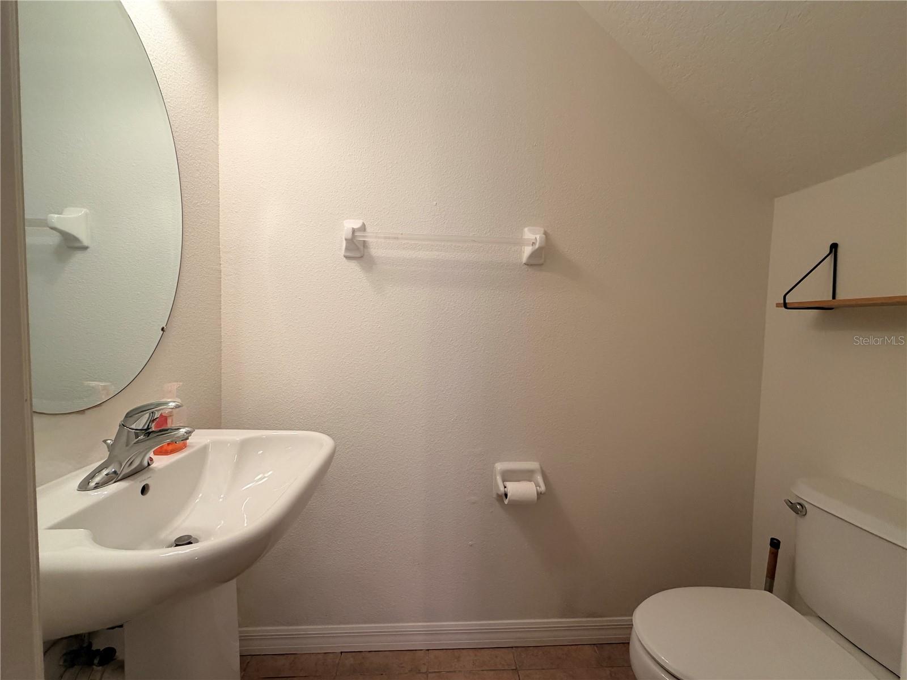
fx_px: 367
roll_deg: -1.4
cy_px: 340
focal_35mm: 14
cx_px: 454
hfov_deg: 102.1
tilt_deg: -1.8
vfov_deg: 85.7
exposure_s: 1/120
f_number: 2.2
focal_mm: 2.22
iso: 250
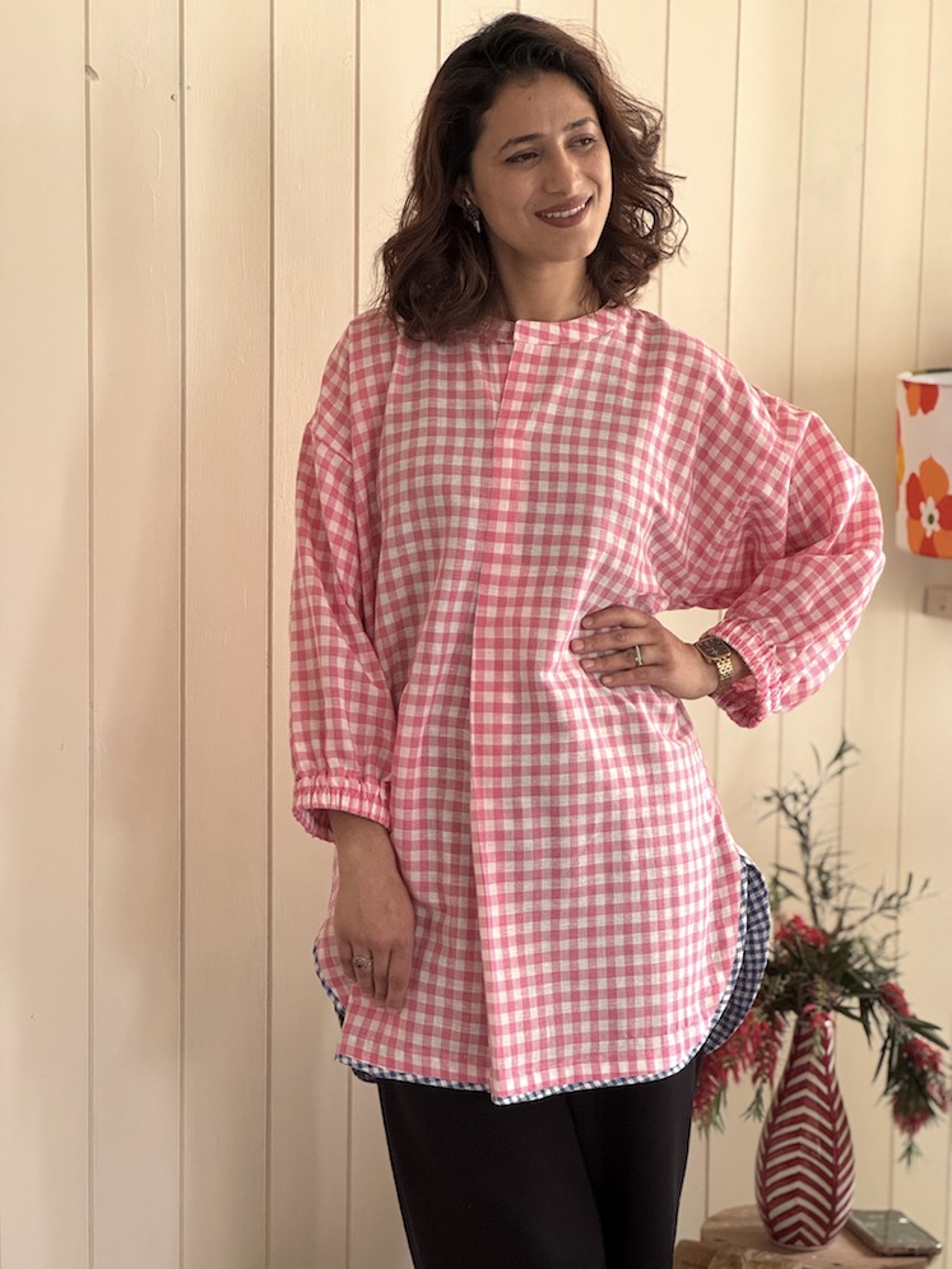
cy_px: 634
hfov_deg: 19.1
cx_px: 476
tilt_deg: -7.2
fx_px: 2824
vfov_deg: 25.3
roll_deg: -0.2
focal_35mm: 77
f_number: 2.8
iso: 200
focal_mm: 9
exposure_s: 1/70
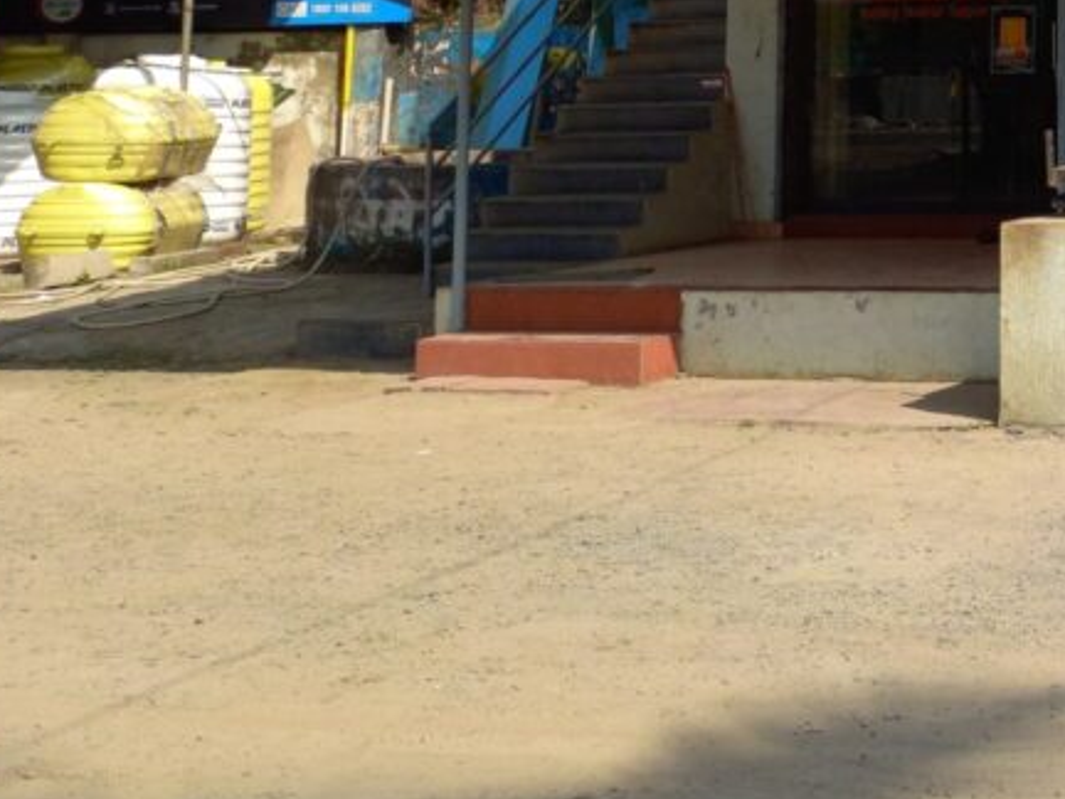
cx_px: 1464
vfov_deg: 18.7
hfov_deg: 22.8
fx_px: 2277
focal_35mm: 74
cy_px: -180
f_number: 1.8
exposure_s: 1/800
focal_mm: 4.65
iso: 50
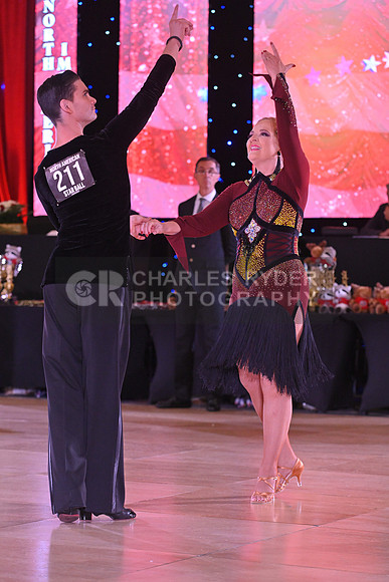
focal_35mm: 120
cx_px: 194
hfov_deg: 11.4
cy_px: 291
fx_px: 1944
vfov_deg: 17.1
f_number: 5
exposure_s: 1/320
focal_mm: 120
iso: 3200
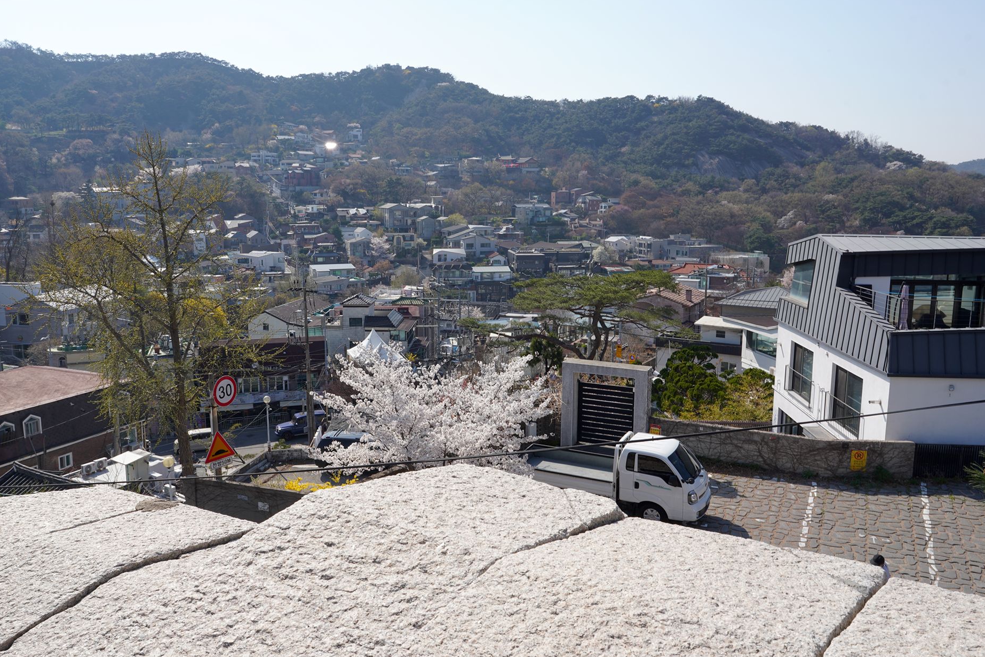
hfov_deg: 69.3
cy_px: 319
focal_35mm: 26
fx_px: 711
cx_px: 524
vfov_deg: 49.6
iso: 100
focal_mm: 24
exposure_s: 1/100
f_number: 14
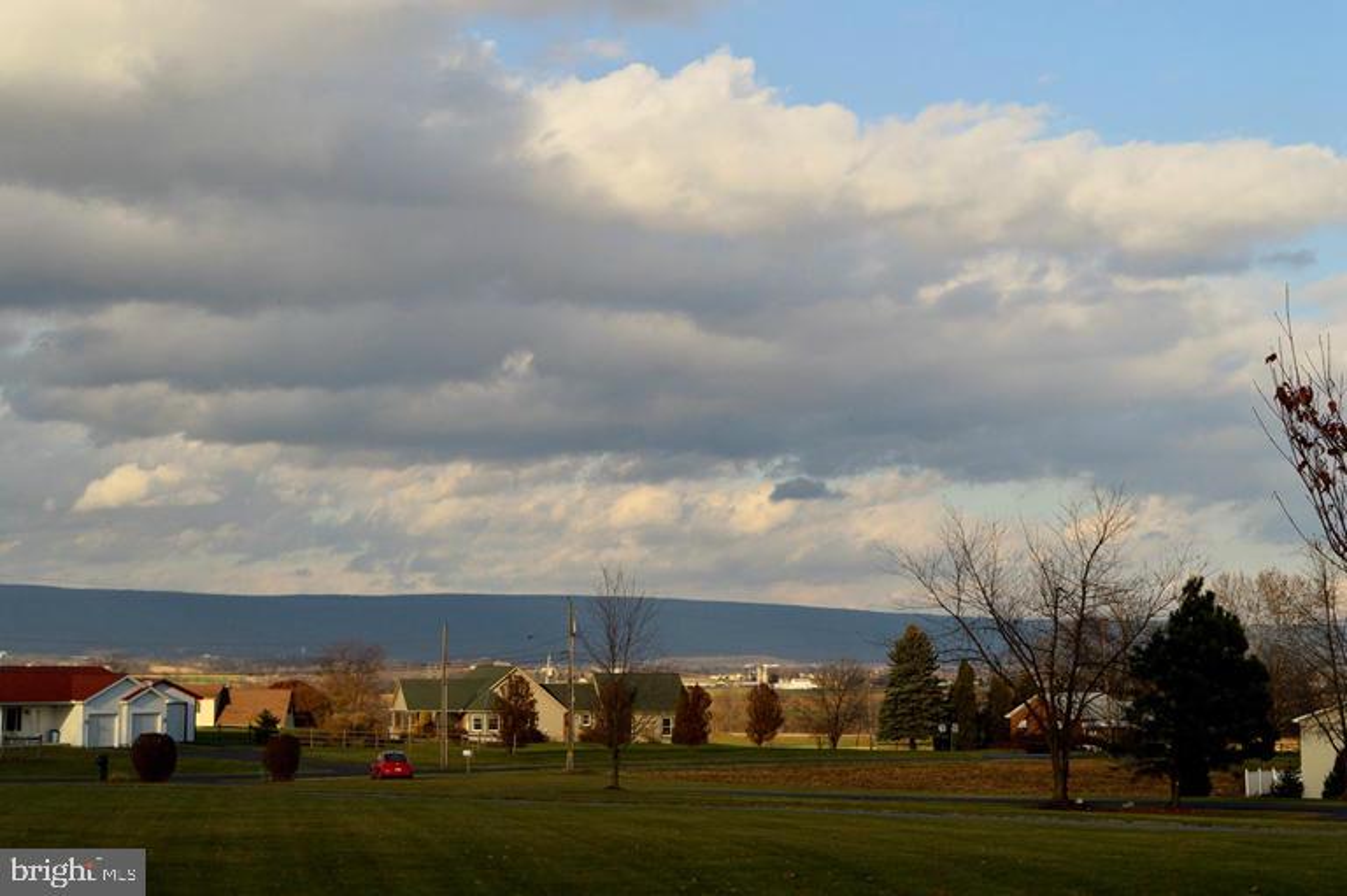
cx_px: 674
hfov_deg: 33.4
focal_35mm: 60
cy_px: 448
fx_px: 2243
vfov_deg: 22.6
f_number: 11
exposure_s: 1/500
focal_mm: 40
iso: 360
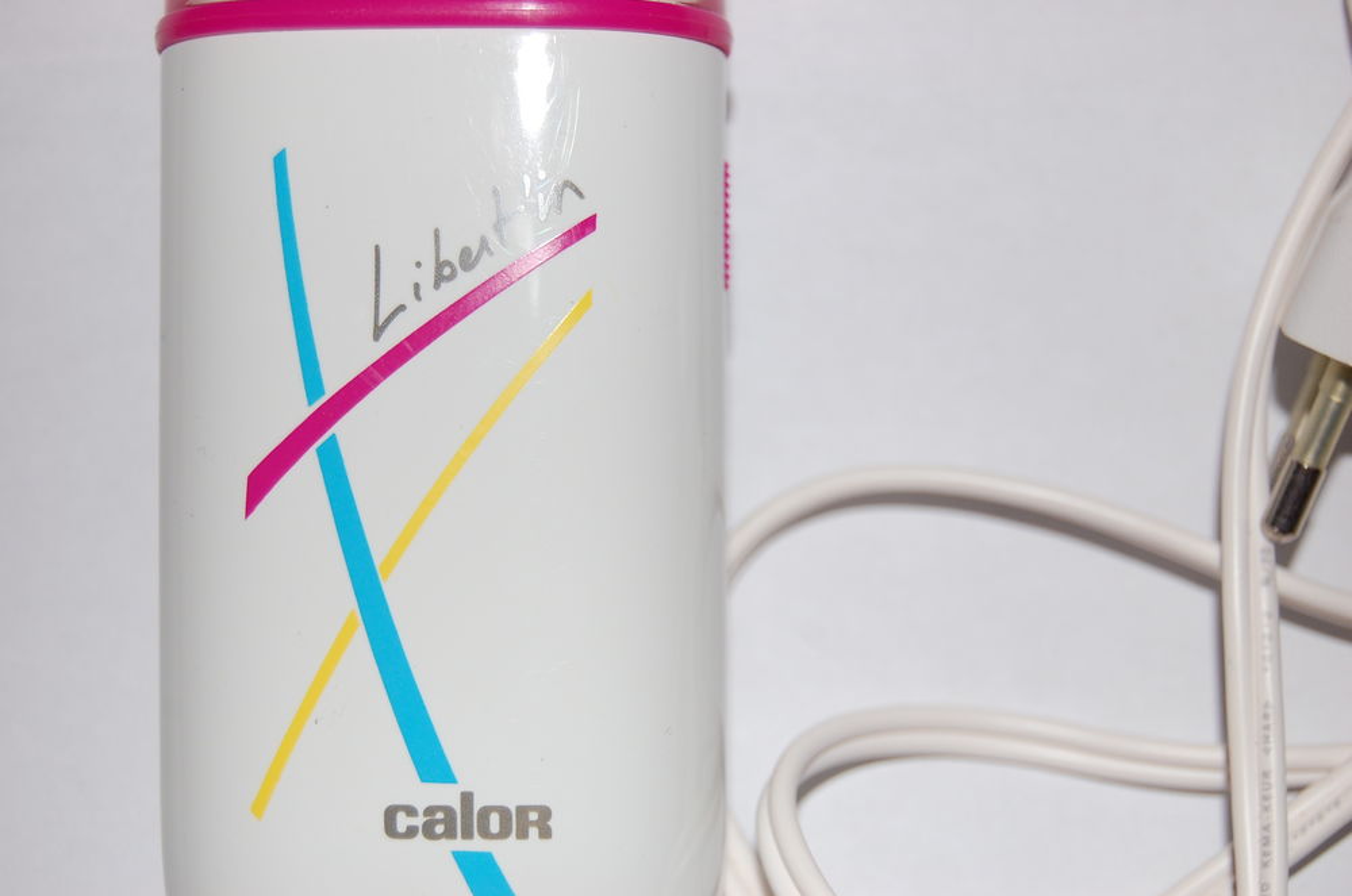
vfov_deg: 20.1
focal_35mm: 68
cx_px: 676
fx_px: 2531
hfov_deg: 29.9
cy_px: 448
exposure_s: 1/60
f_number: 5.3
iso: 360
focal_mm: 45
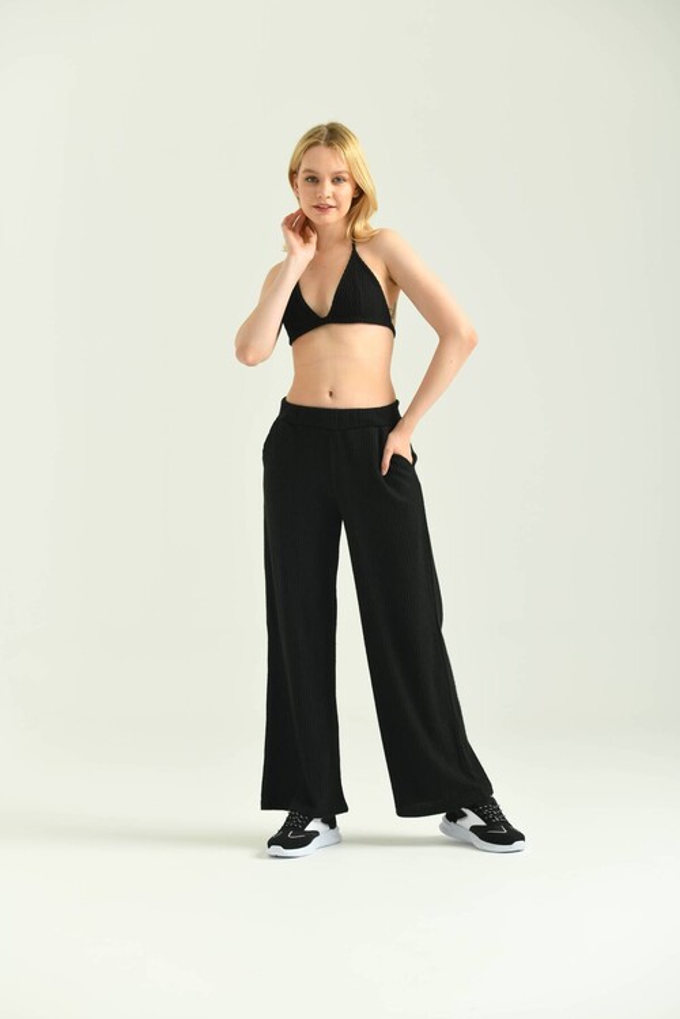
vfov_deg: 28.8
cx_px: 340
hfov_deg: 19.5
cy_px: 510
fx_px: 1983
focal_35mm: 70
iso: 125
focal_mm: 70
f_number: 5.6
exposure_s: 1/160
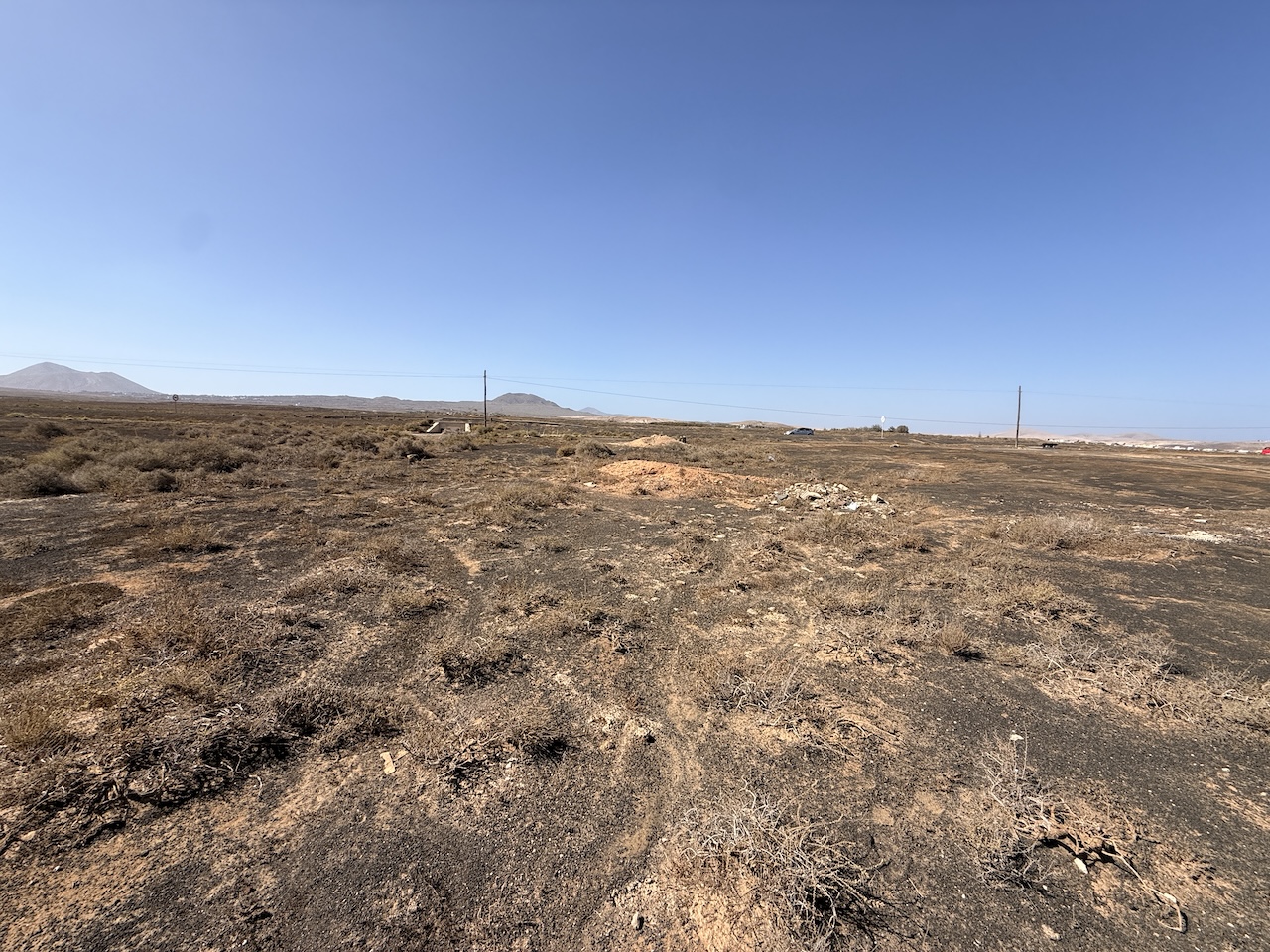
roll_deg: -1.7
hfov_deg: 102.1
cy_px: 476
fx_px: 514
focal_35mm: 14
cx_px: 635
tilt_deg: -4.5
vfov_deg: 85.7
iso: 50
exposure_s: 1/2165
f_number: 2.2
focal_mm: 2.22
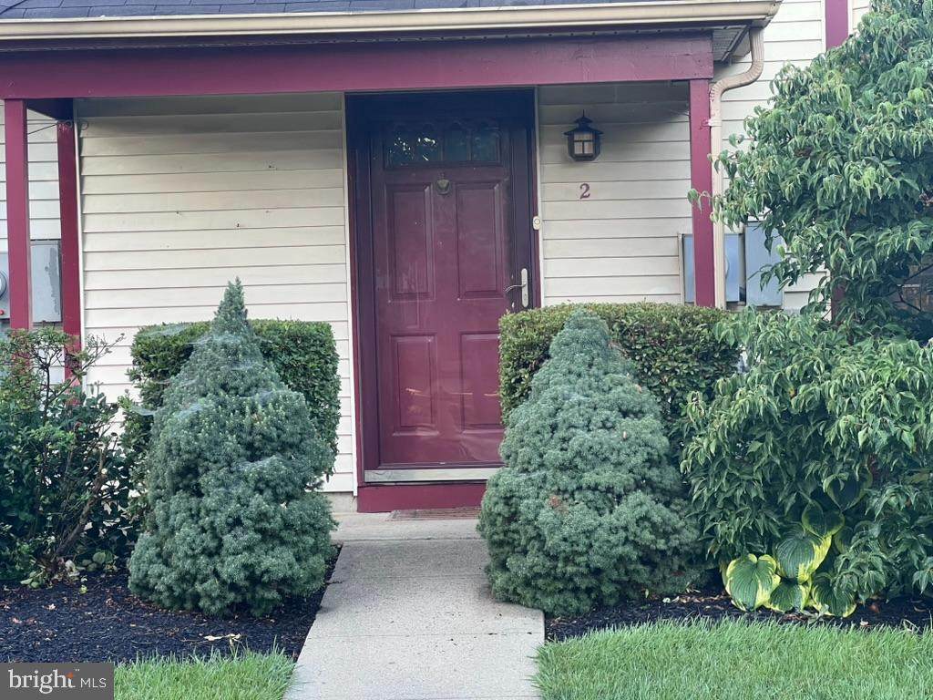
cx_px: 466
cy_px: 350
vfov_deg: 19.1
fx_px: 2075
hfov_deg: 25.3
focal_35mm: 77
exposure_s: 1/99
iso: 125
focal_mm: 9
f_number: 2.8
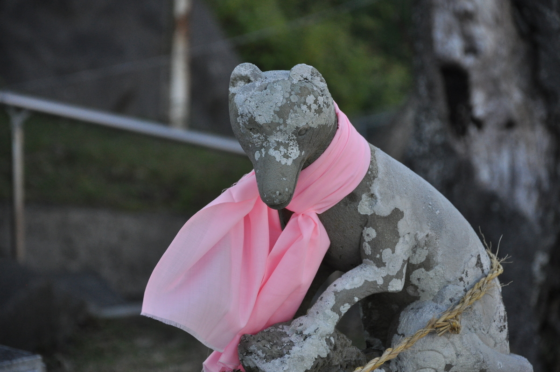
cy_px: 186
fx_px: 2447
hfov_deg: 13.1
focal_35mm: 158
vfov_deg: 8.7
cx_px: 280
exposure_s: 1/1000
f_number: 5.6
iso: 800
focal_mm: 105
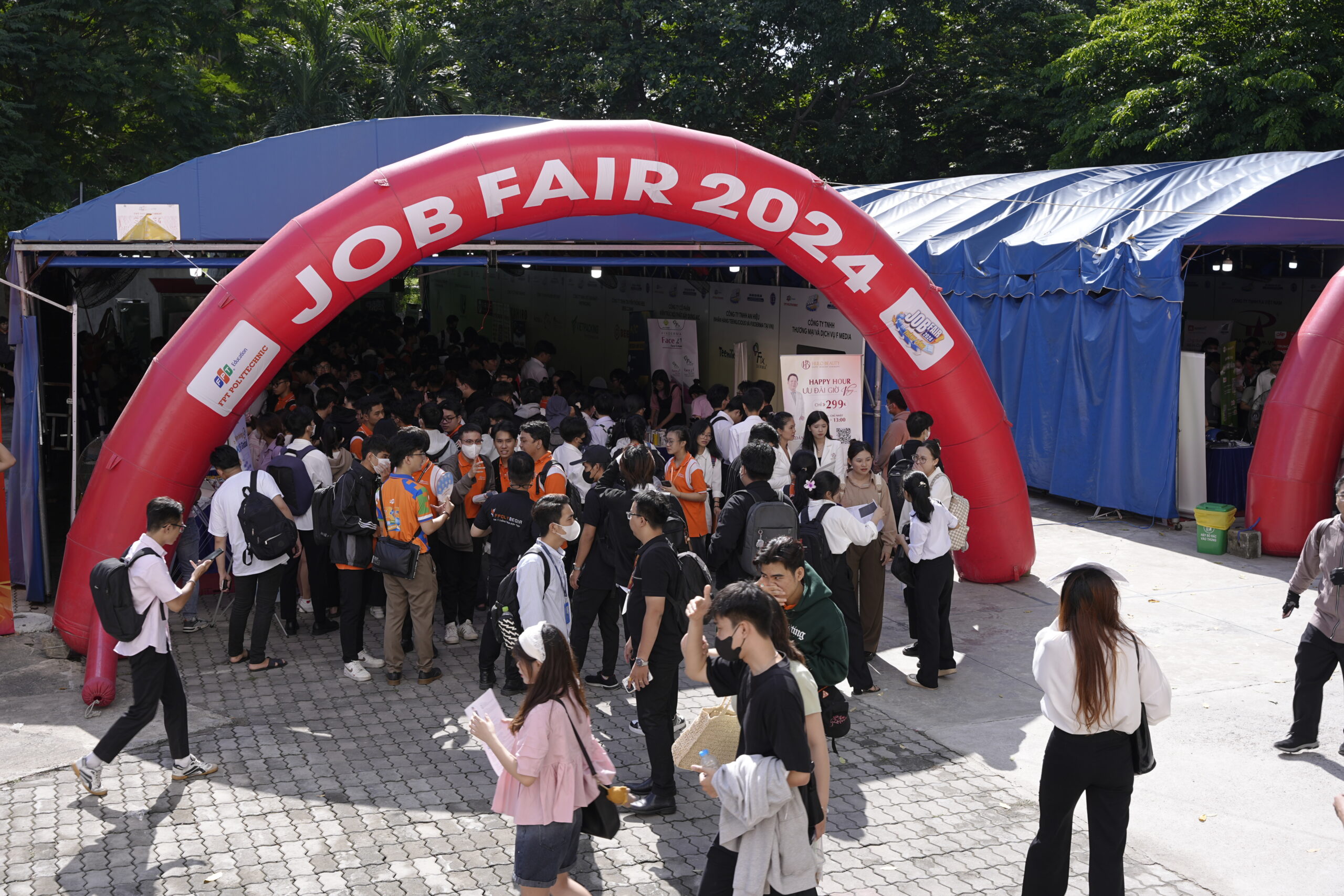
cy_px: 448
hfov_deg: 48.8
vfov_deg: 33.6
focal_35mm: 40
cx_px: 672
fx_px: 1482
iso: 100
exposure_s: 1/160
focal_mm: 39.7
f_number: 7.1
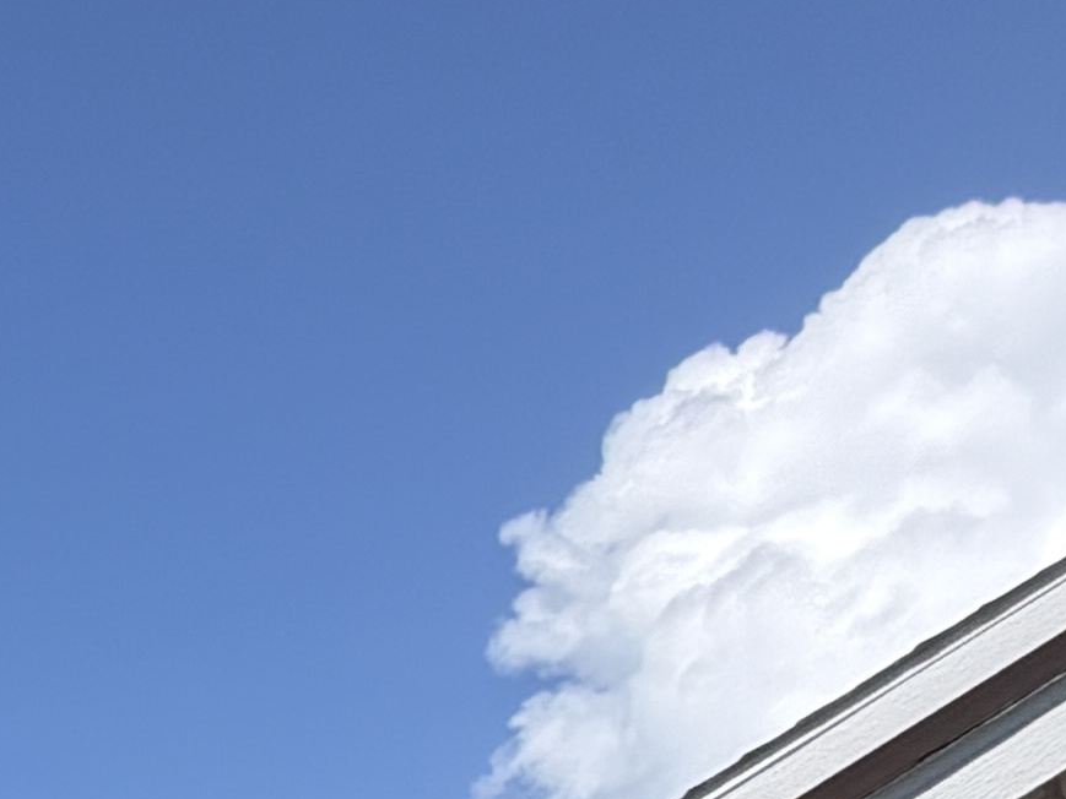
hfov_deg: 15.2
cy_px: 1989
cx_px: -1314
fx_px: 2834
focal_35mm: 92
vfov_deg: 12.3
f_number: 2.2
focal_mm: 2.22
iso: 20
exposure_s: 1/864
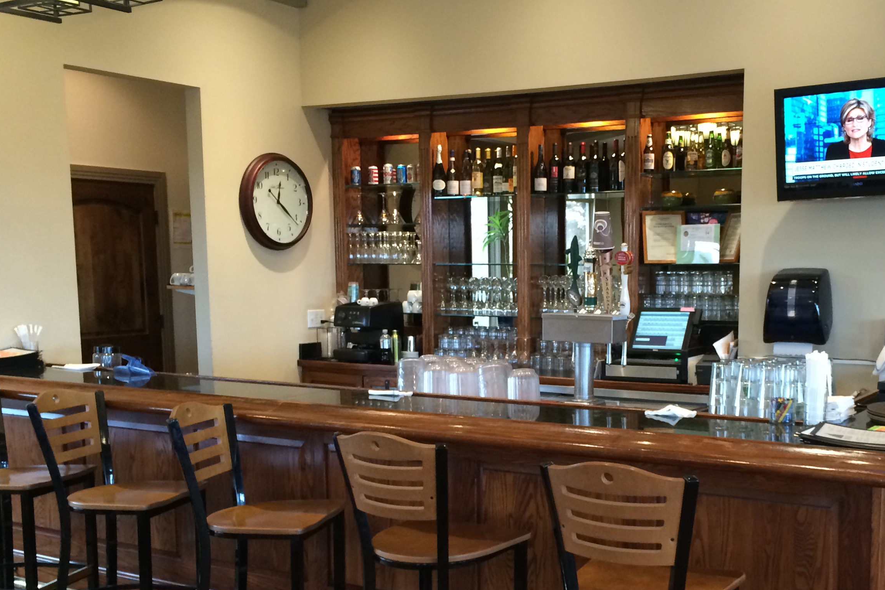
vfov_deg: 30.9
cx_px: 567
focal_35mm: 43
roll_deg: +0.1
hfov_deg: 45.0
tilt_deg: -8.0
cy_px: 405
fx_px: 1057
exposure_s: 1/30
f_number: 2.2
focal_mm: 4.15
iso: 160
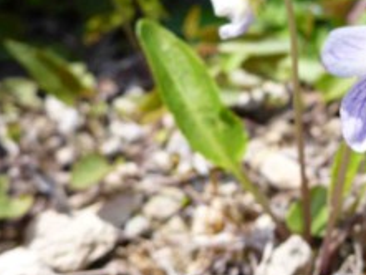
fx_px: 603
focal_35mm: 57
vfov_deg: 25.6
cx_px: 287
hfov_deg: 32.9
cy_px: 99
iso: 100
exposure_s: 1/500
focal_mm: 4.9
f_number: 3.3
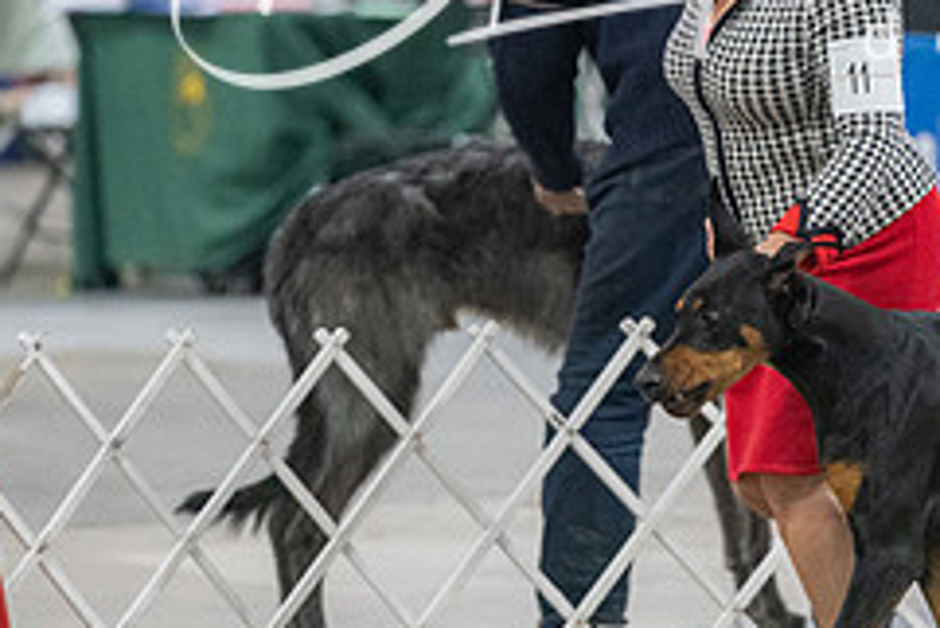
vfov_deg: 3.1
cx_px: 737
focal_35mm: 447
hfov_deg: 4.6
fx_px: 11678
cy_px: 158
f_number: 2.8
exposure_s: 1/320
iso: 6400
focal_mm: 186
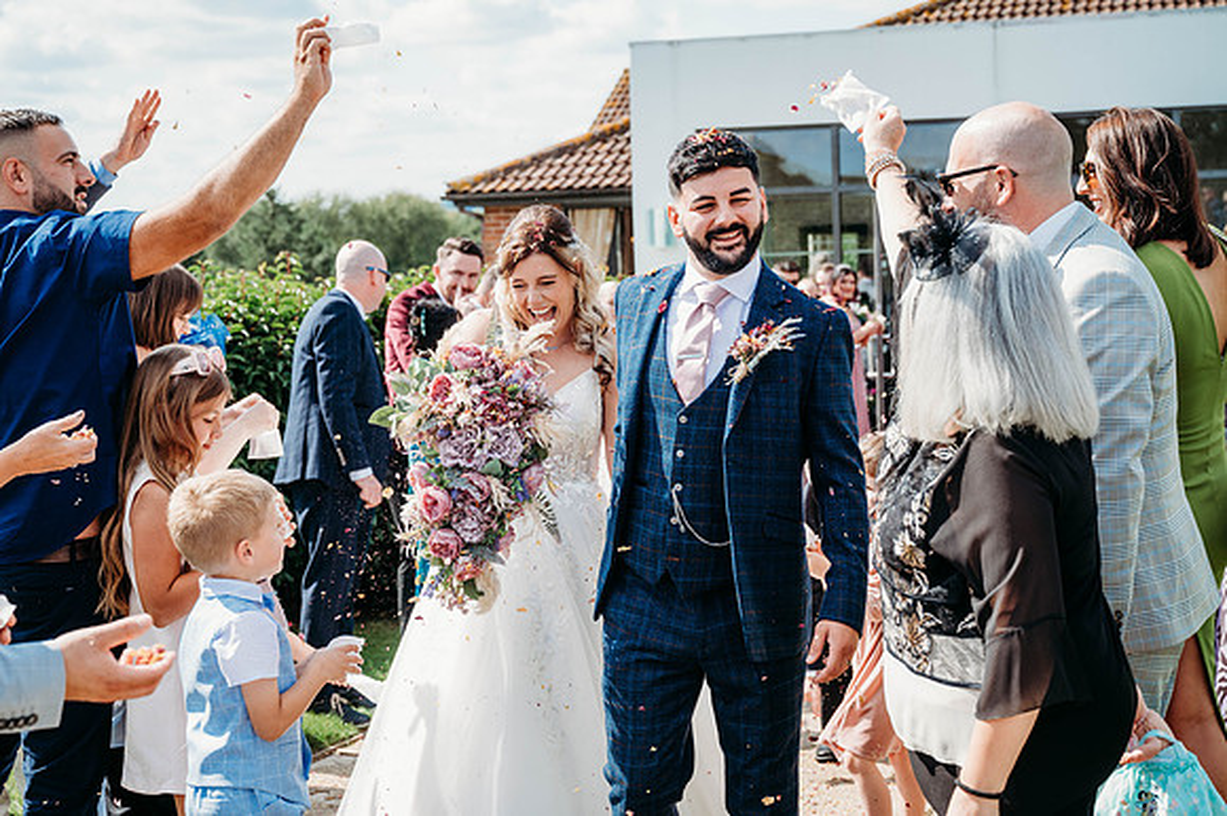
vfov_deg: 24.2
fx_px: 1908
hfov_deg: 35.7
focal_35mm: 56
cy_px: 408
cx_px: 614
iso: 280
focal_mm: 56
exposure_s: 1/800
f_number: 5
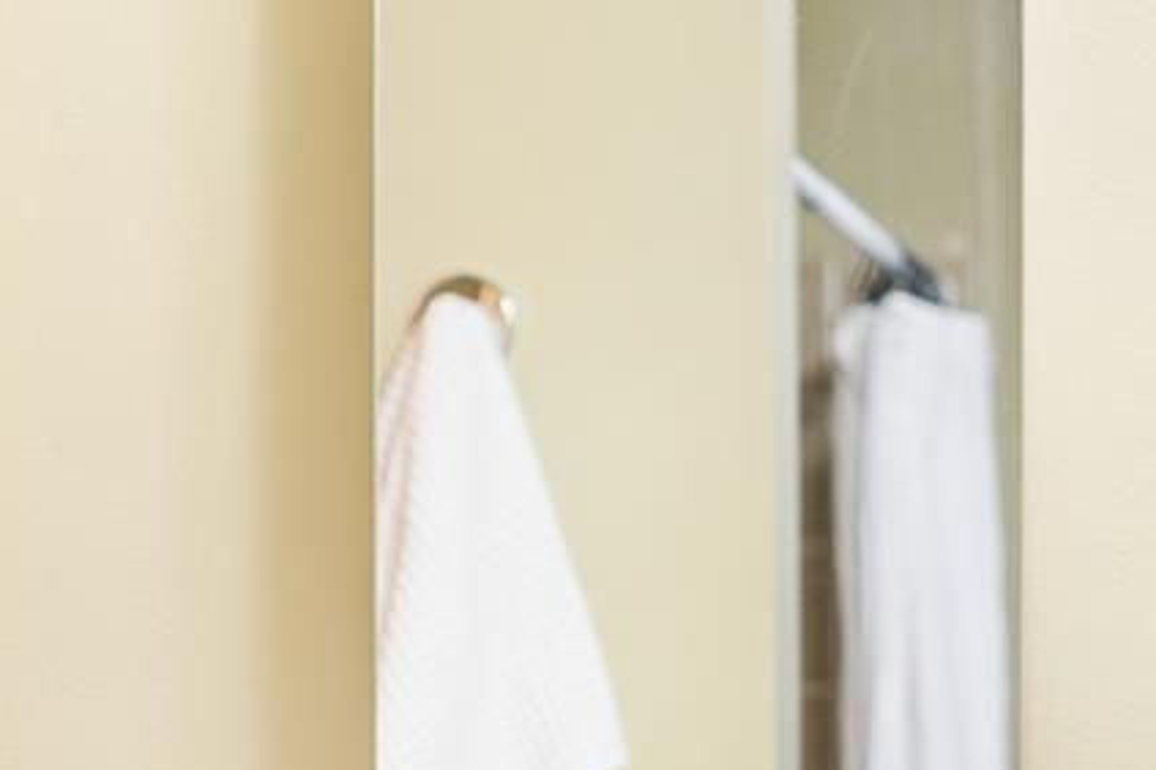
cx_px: -112
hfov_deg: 10.7
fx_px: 6069
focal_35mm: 189
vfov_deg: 7.2
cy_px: 1062
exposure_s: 1/13
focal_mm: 50
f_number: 1.8
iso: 100
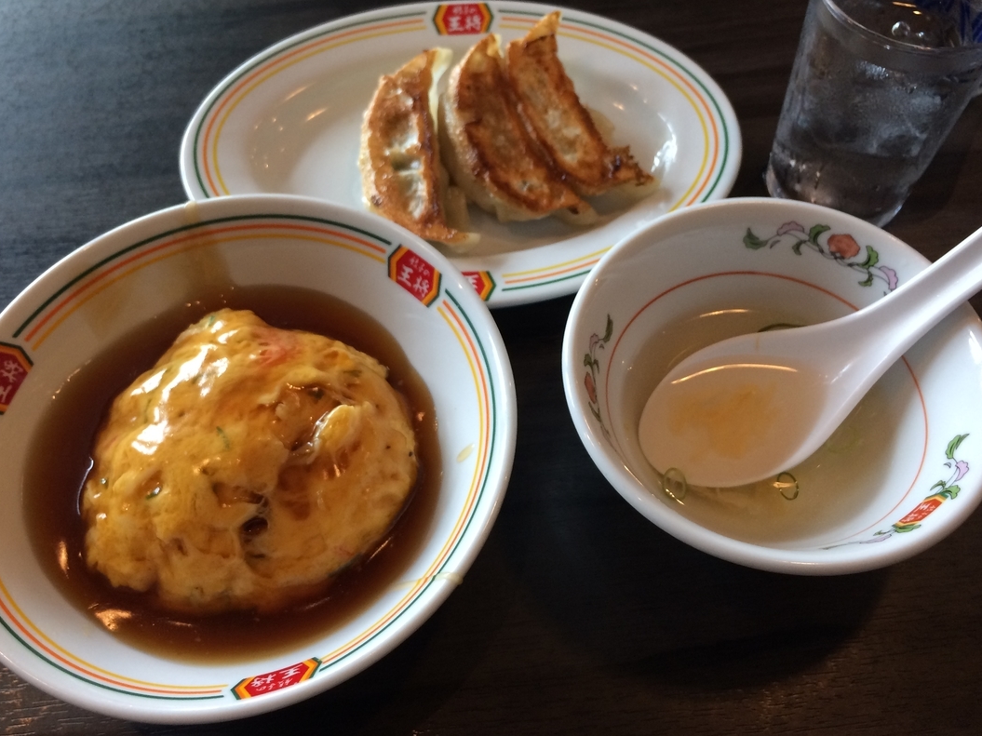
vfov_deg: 42.9
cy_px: 335
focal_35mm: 33
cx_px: 485
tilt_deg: -59.8
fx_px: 936
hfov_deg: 55.4
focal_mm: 4.15
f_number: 2.2
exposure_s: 1/30
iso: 64
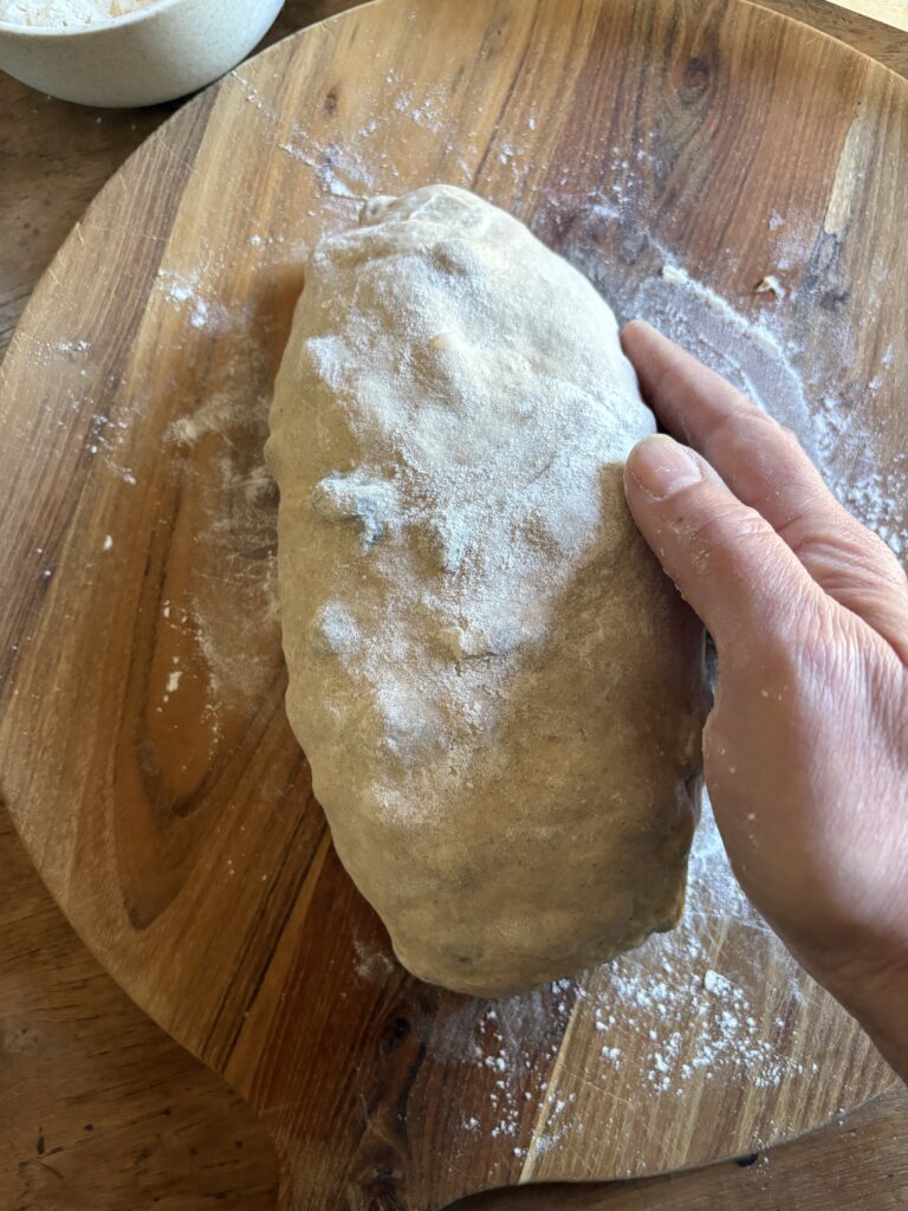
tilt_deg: -86.7
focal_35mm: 26
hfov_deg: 53.1
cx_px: 454
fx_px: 909
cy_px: 606
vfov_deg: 67.3
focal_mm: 5.96
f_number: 1.6
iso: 320
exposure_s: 1/60
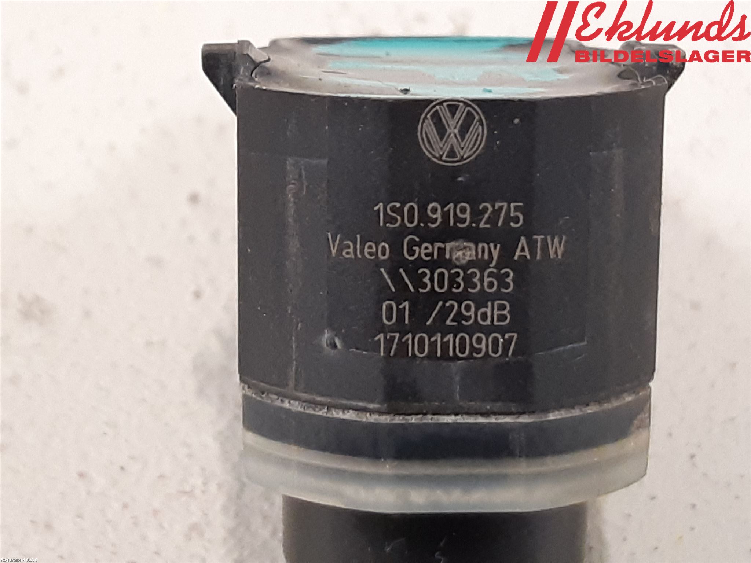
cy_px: 282
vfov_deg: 53.1
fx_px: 564
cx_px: 376
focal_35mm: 26
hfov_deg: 67.3
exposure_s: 1/25
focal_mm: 3.93
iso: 200
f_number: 1.7
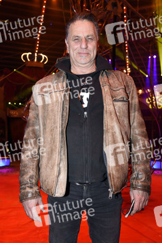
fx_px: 237
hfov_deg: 37.8
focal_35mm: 35
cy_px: 122
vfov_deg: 54.5
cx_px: 81
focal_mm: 35
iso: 2000
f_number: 6.3
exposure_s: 1/60
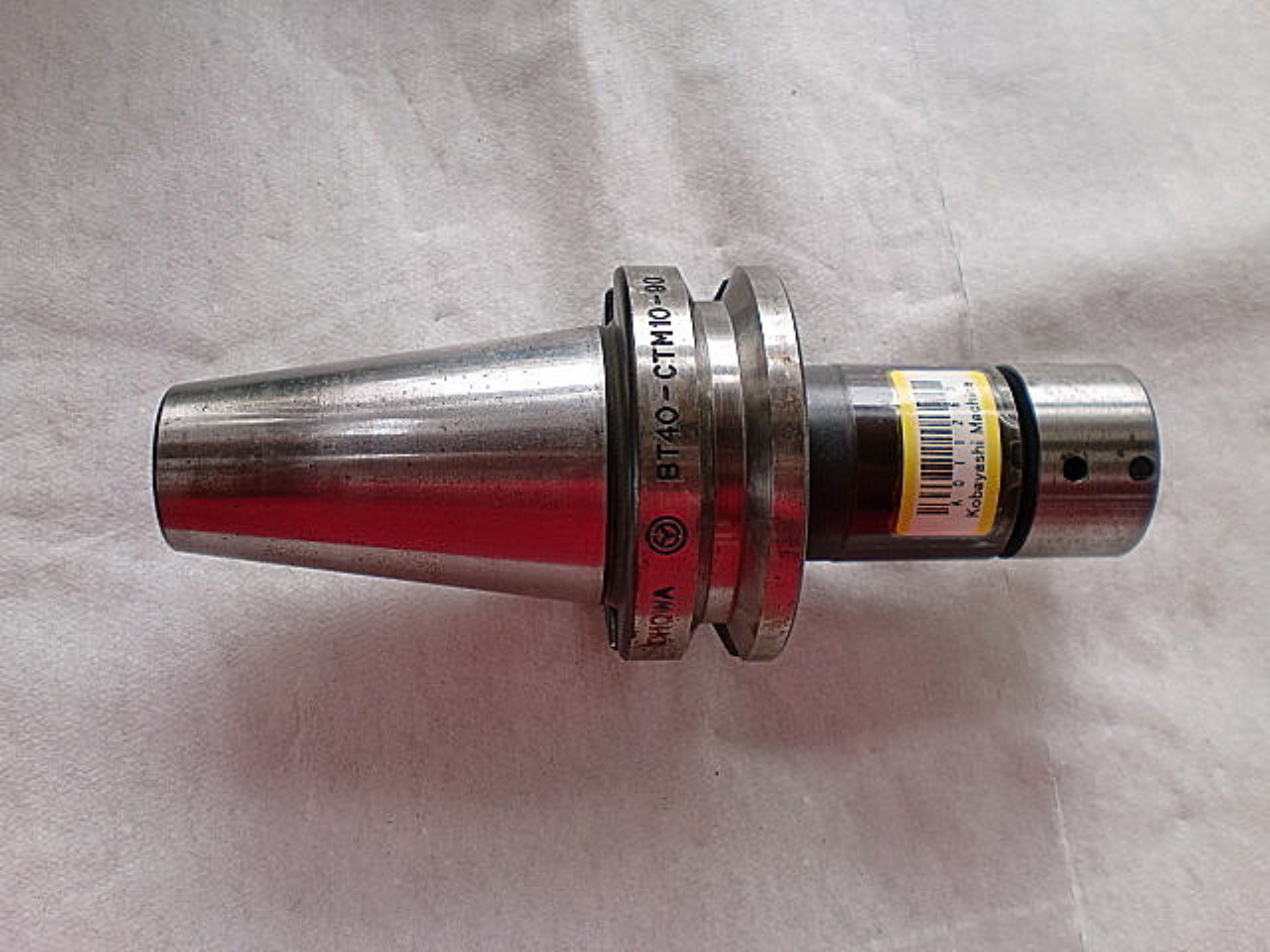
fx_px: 1284
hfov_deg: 52.6
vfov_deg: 40.7
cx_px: 635
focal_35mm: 35
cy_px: 476
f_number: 3.1
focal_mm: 6.3
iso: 64
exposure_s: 1/60
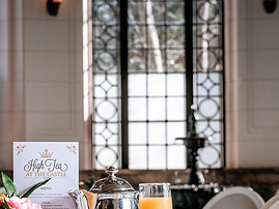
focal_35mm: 191
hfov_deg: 10.3
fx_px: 1540
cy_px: 131
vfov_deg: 7.8
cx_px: 101
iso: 200
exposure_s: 1/125
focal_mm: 61
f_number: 8
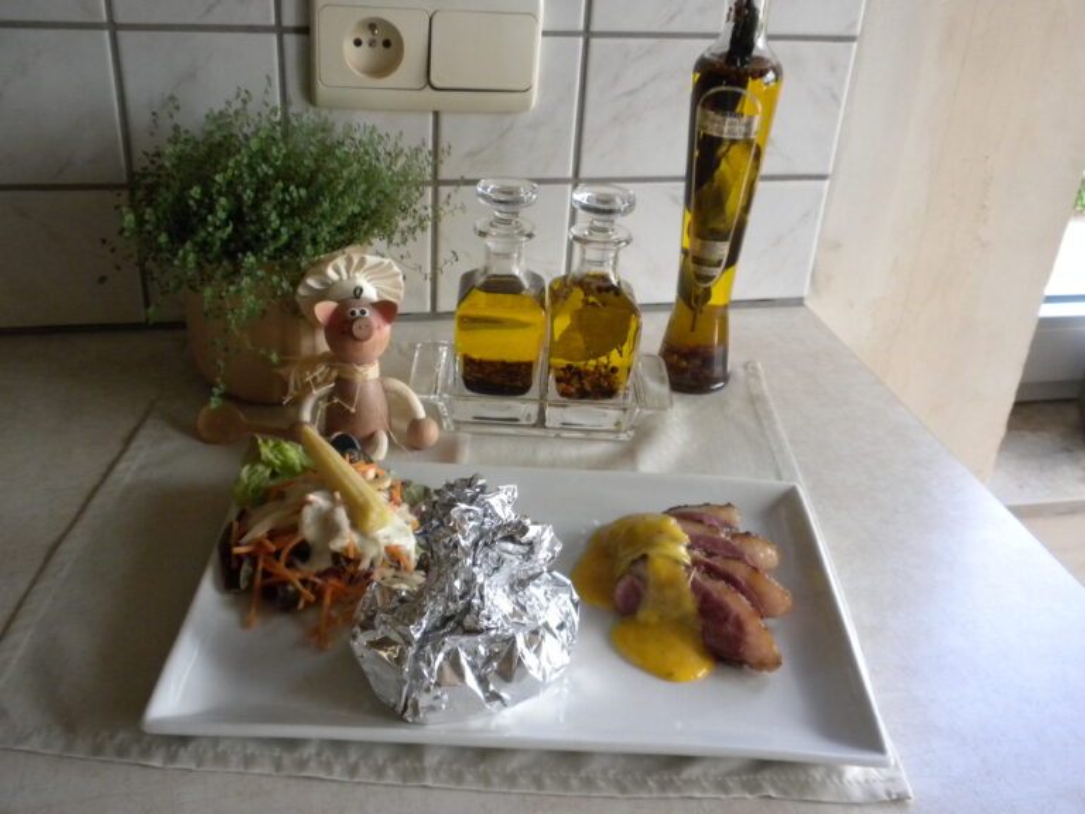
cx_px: 542
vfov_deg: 38.7
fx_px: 1160
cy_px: 407
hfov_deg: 50.1
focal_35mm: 37
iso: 400
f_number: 3.5
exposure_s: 1/67.7
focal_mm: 6.6
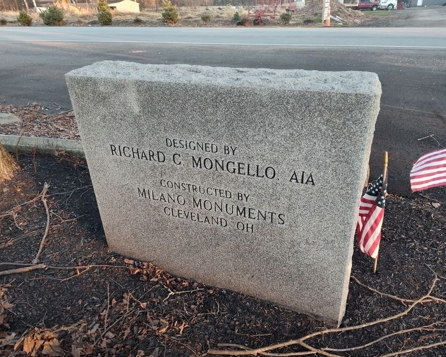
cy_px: 174
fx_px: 330
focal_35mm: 25
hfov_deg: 68.0
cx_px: 238
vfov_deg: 56.8
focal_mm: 5.56
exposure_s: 1/120
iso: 366
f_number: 1.8
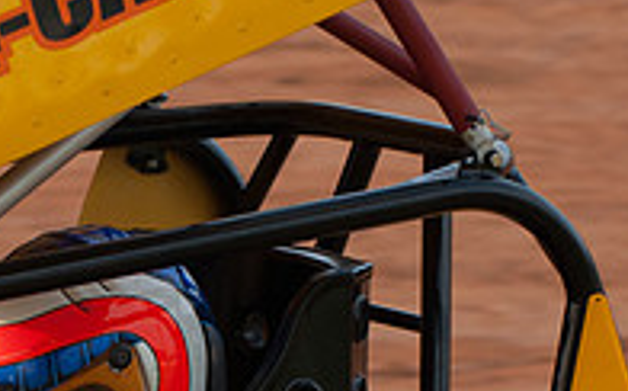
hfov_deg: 5.8
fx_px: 6206
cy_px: 449
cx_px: -90
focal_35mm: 363
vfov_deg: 3.6
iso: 250
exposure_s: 1/400
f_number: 4.5
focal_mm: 80
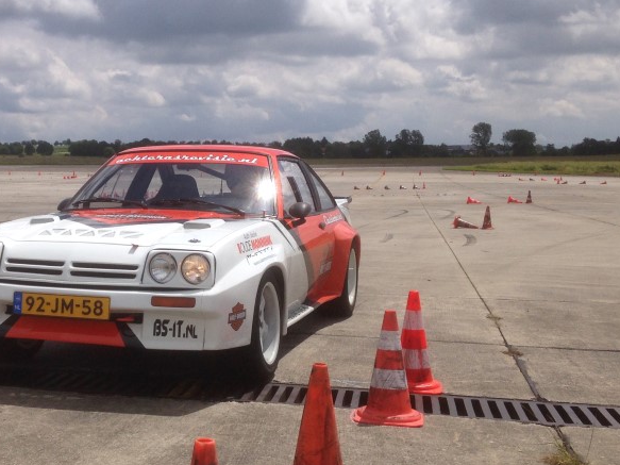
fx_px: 1039
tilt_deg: -6.6
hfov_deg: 32.5
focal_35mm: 58
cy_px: 255
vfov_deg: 25.2
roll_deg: +1.1
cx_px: 148
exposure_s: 1/3623
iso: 50
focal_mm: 4.12
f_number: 2.4
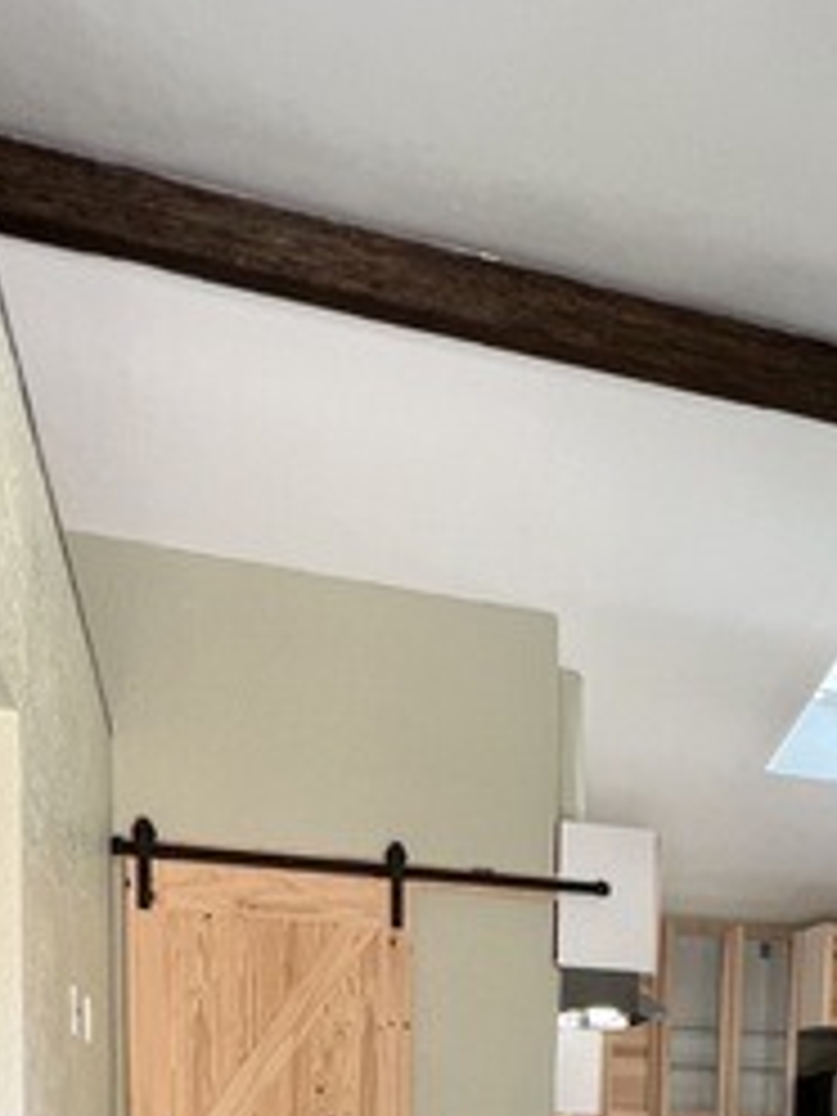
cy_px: 1244
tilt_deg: -2.5
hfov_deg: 39.9
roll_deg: -0.9
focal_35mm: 35
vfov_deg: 41.3
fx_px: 1128
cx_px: 594
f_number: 1.8
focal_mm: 1.57
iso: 100
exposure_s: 1/120
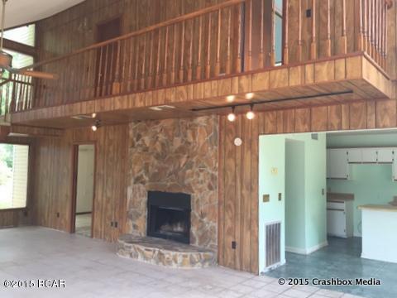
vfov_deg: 48.2
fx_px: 333
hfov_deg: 61.7
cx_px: 198
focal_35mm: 29
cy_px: 149
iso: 32
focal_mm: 4.15
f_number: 2.2
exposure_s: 1/30
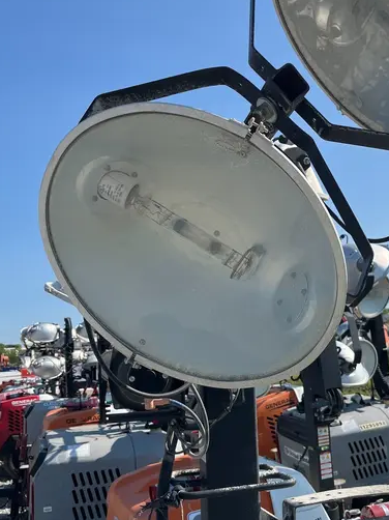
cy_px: 299
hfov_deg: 37.3
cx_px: 262
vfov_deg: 48.8
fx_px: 570
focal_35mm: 38
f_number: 1.6
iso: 50
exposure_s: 1/3745
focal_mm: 5.1
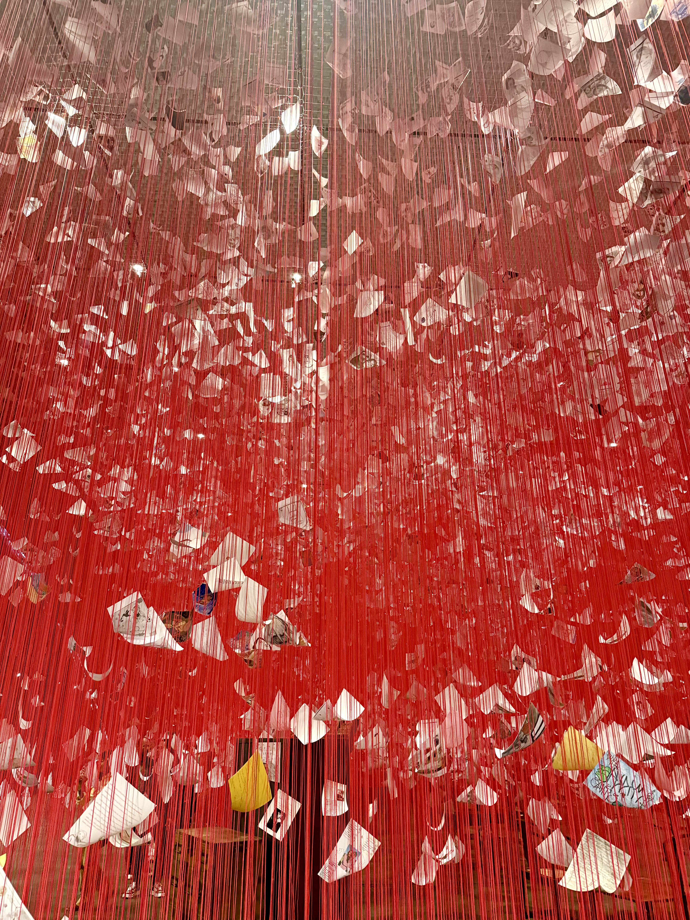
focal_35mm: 24
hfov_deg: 56.8
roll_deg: -2.8
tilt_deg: +23.7
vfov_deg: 71.6
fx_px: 638
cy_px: 460
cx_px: 345
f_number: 1.78
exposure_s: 1/40
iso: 800
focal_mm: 6.76
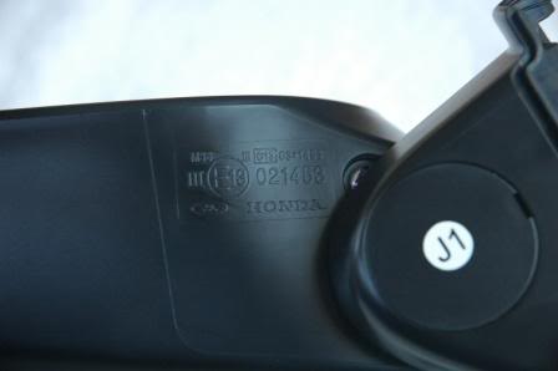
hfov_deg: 19.5
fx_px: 1626
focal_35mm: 105
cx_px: 279
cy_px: 186
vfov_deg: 13.0
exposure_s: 1/30
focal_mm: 70
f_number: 4.5
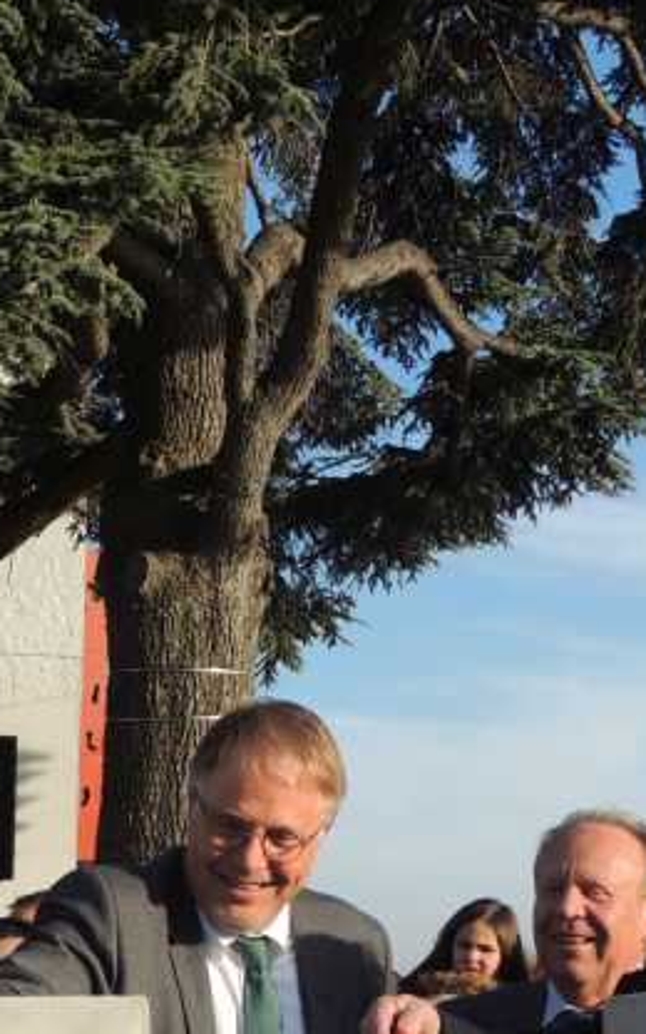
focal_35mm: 85
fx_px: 2394
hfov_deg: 15.3
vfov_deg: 24.1
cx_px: 224
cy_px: 789
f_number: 3.6
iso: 100
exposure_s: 1/640
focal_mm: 8.9
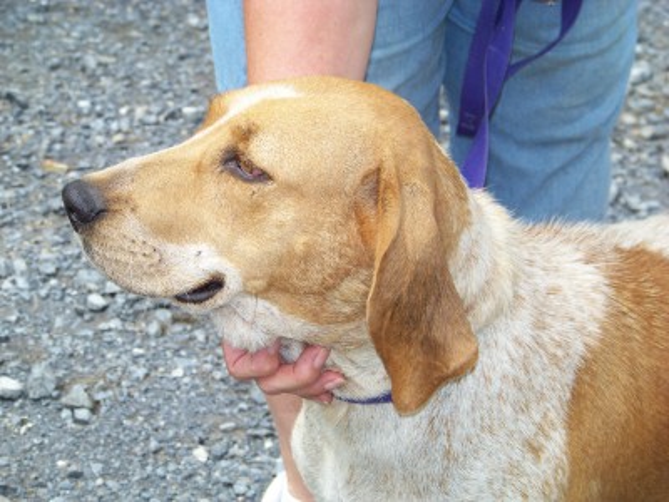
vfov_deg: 10.8
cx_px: 334
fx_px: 2648
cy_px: 251
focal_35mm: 137
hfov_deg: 14.4
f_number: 3.2
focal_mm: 22.2
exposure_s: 1/400
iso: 68
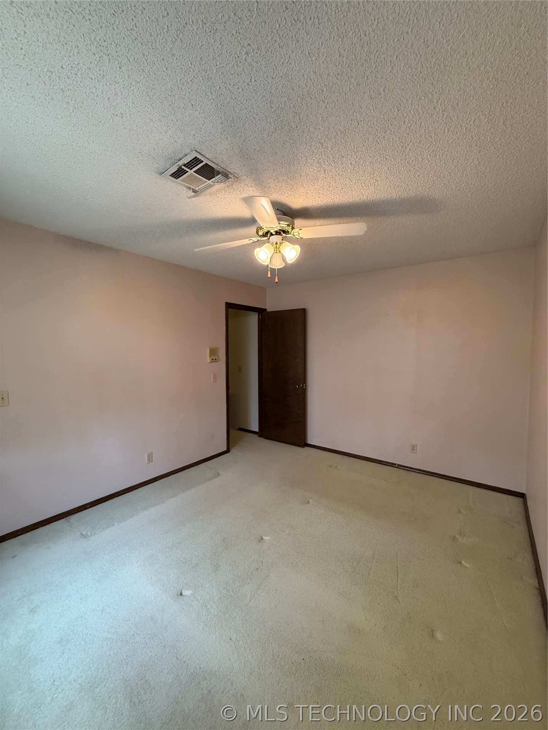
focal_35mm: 14
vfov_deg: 102.1
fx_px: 296
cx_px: 274
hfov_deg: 85.7
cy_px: 365
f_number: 2.2
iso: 500
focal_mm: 2.22
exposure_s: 1/120
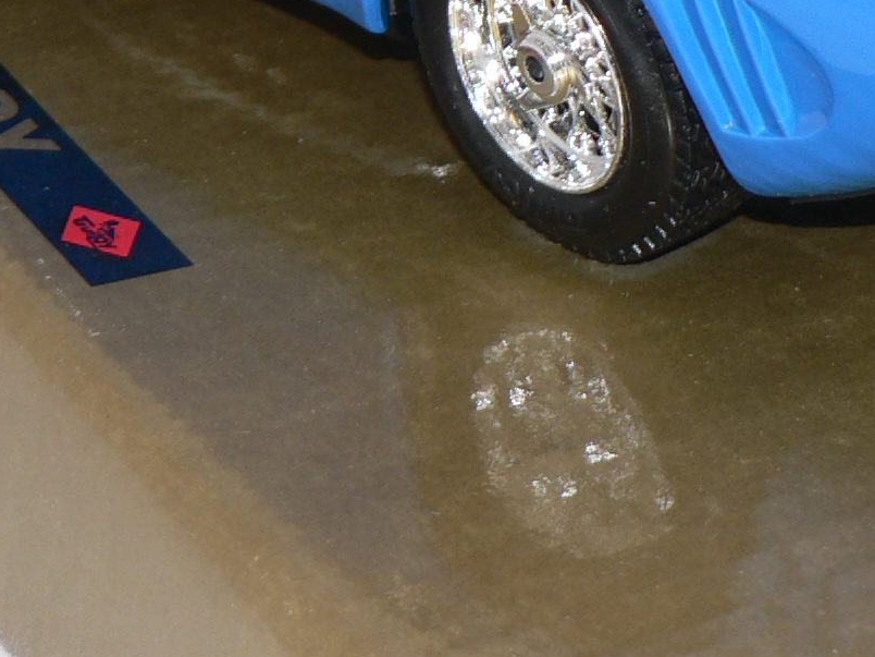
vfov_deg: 6.6
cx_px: 494
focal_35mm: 223
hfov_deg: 8.9
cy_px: -339
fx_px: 5637
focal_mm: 11.6
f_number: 3.2
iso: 80
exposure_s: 1/60
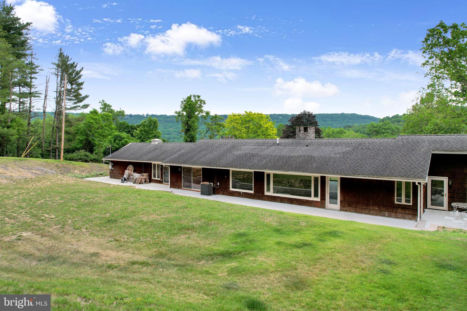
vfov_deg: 57.2
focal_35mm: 22
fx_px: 285
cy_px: 156
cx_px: 234
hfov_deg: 78.6
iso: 100
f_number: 2.8
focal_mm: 8.38
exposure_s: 1/160
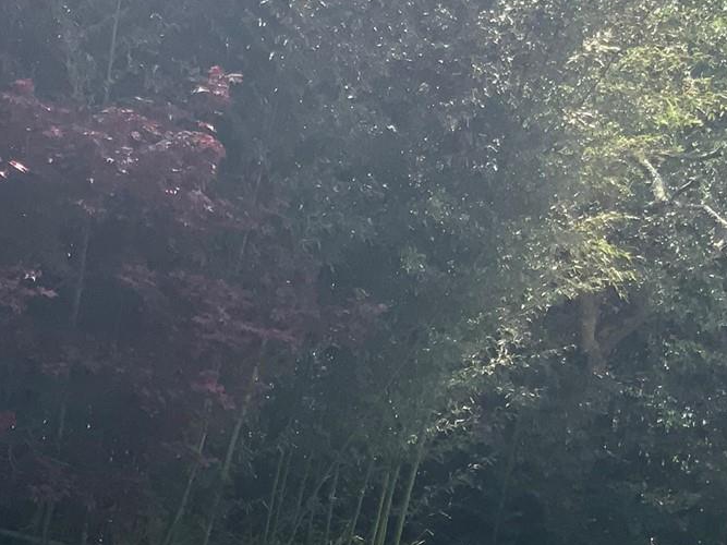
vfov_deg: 16.3
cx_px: -36
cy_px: 532
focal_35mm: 89
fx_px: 1869
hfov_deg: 21.1
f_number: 1.8
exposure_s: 1/683
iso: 16
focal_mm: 3
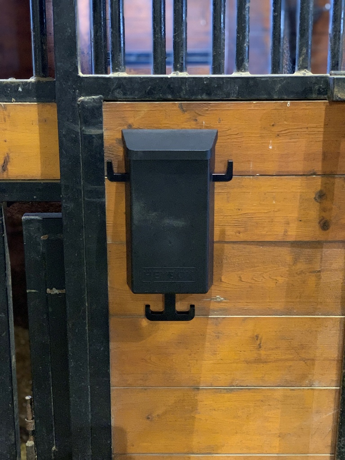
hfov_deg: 28.0
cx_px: 172
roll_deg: +0.0
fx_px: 691
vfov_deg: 36.8
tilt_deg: -14.9
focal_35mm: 52
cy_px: 230
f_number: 2.4
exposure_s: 1/30
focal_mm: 6
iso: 640
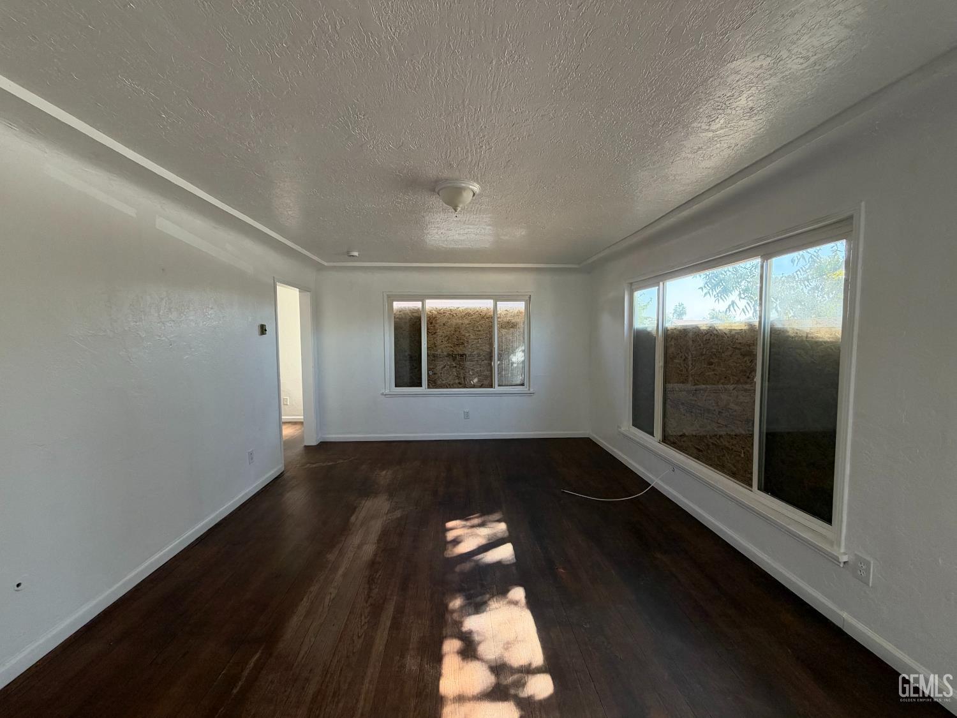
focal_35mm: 14
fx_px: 387
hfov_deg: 102.1
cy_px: 359
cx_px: 478
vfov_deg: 85.7
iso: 250
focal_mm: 2.22
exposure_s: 1/121
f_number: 2.2
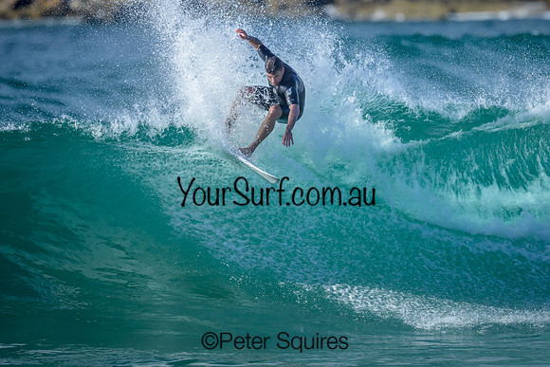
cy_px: 147
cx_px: 328
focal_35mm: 1008
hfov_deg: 2.0
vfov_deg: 1.4
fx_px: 15405
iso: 1000
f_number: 6.3
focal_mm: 800
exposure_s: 1/4000
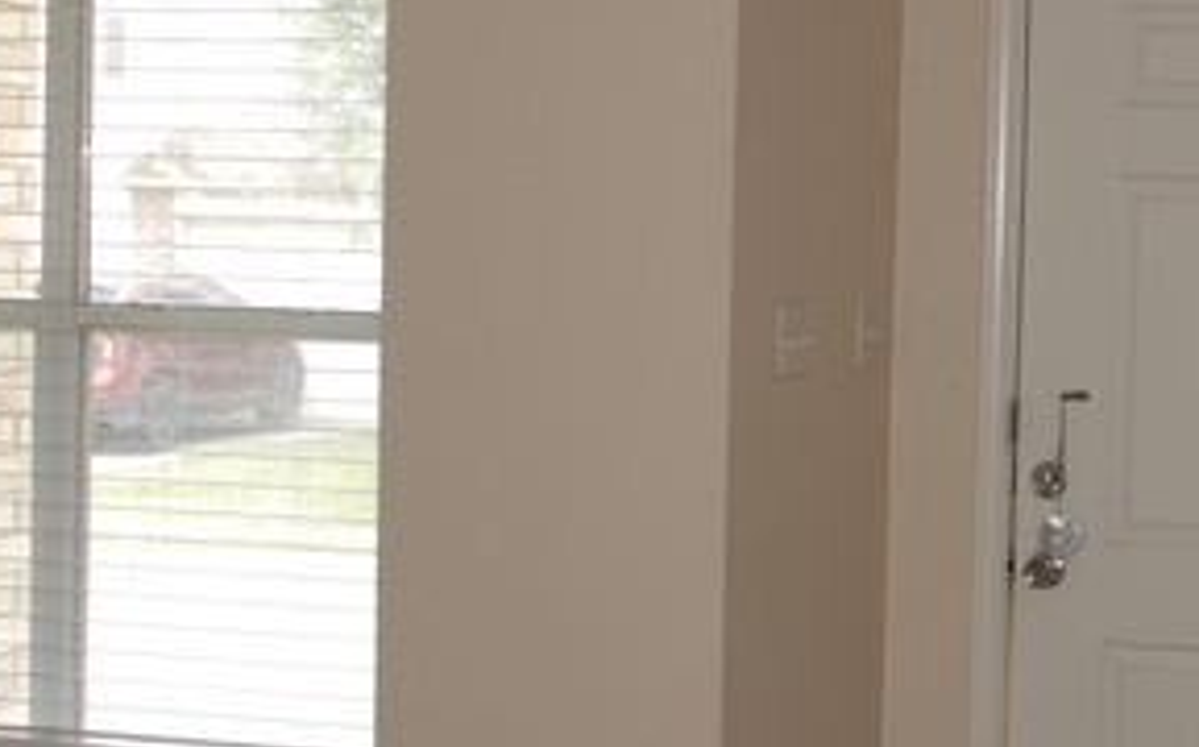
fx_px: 3101
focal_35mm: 95
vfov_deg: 13.7
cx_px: 1070
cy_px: 382
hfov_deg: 21.4
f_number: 2.8
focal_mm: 28
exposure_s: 1/60
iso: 100
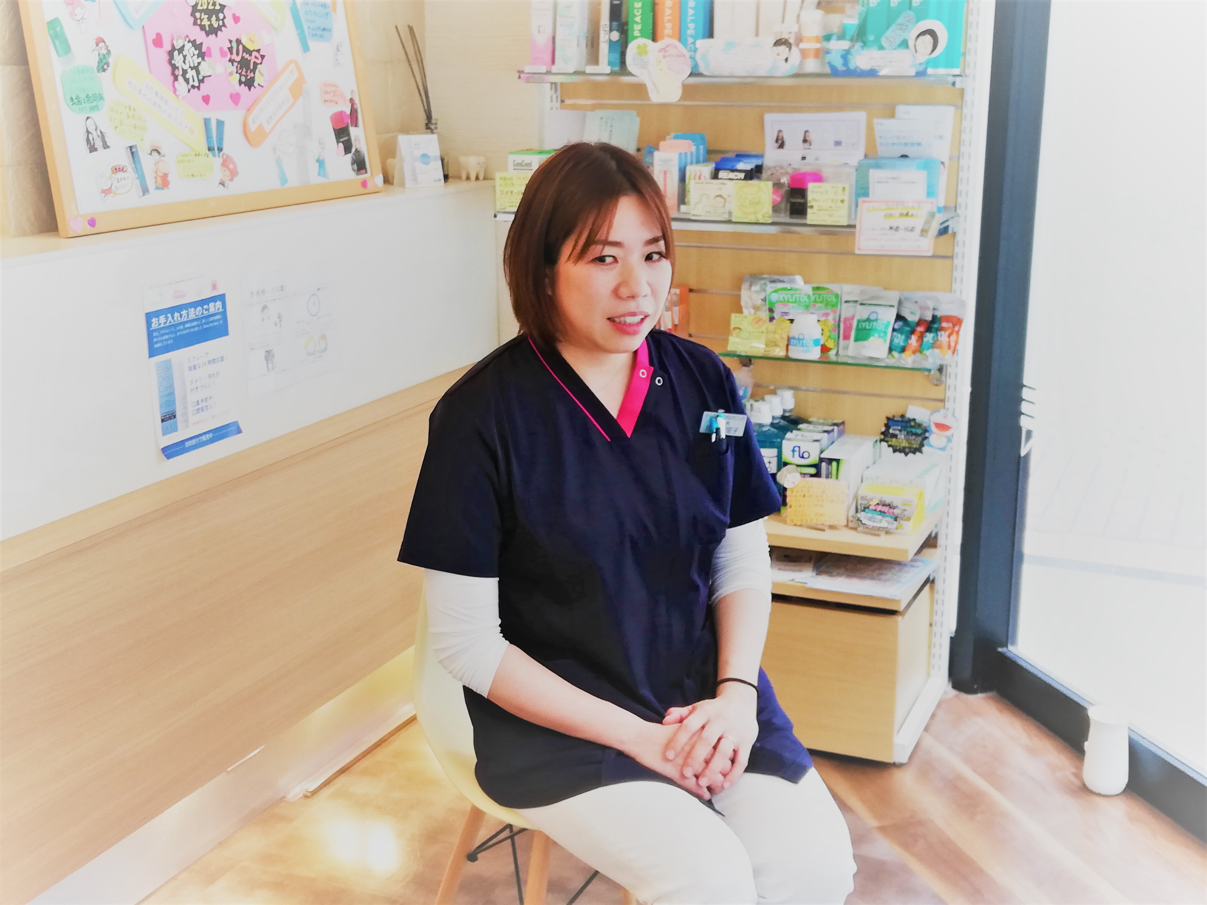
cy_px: 452
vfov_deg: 32.9
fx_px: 1534
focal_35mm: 44
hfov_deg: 42.9
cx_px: 604
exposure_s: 1/50
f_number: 2.2
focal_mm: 3.81
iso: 160
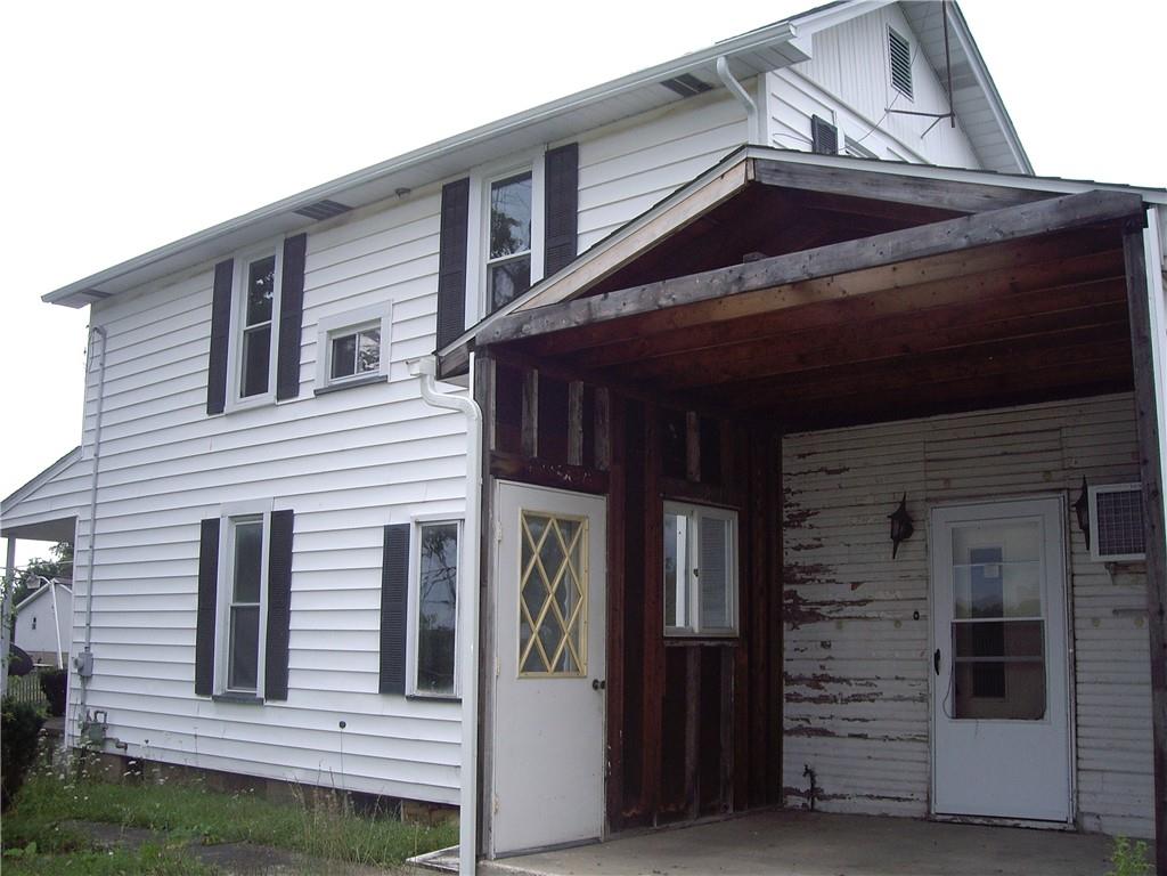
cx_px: 584
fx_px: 1281
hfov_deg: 49.0
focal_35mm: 38
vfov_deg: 37.7
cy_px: 438
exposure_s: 1/250
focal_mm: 6.2
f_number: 4.3
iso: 100
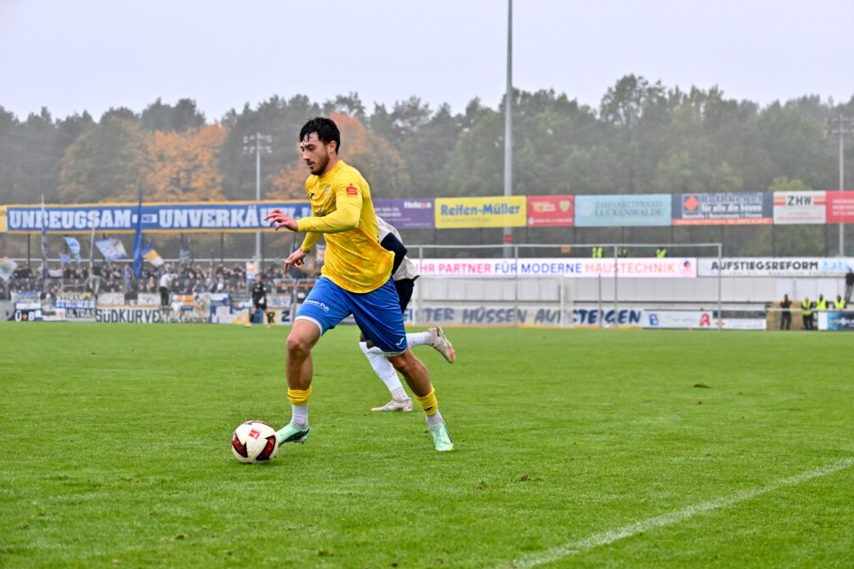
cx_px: 427
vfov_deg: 16.8
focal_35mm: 81
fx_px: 1921
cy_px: 282
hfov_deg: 25.1
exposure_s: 1/1600
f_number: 4.5
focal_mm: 80
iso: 3200
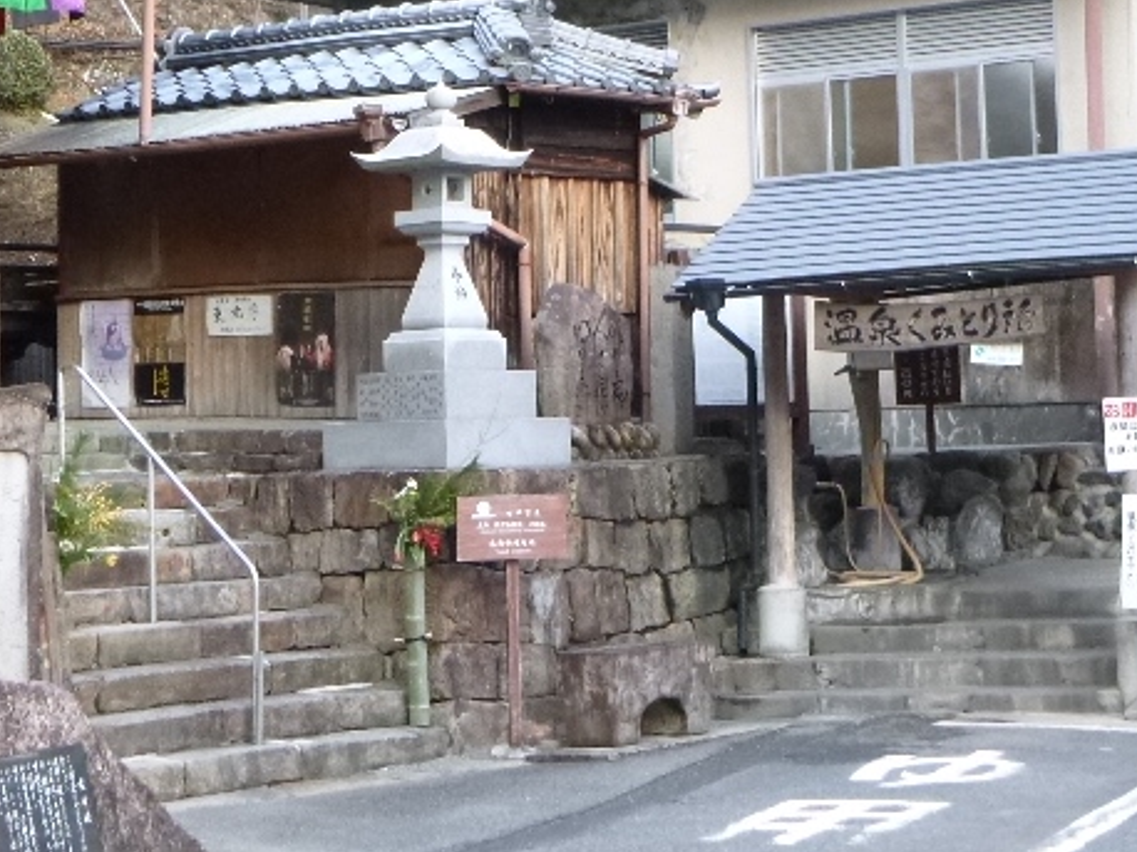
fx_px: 2790
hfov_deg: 23.0
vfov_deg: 17.2
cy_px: 191
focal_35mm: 85
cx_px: 578
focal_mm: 6.8
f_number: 4.5
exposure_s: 1/50
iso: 400
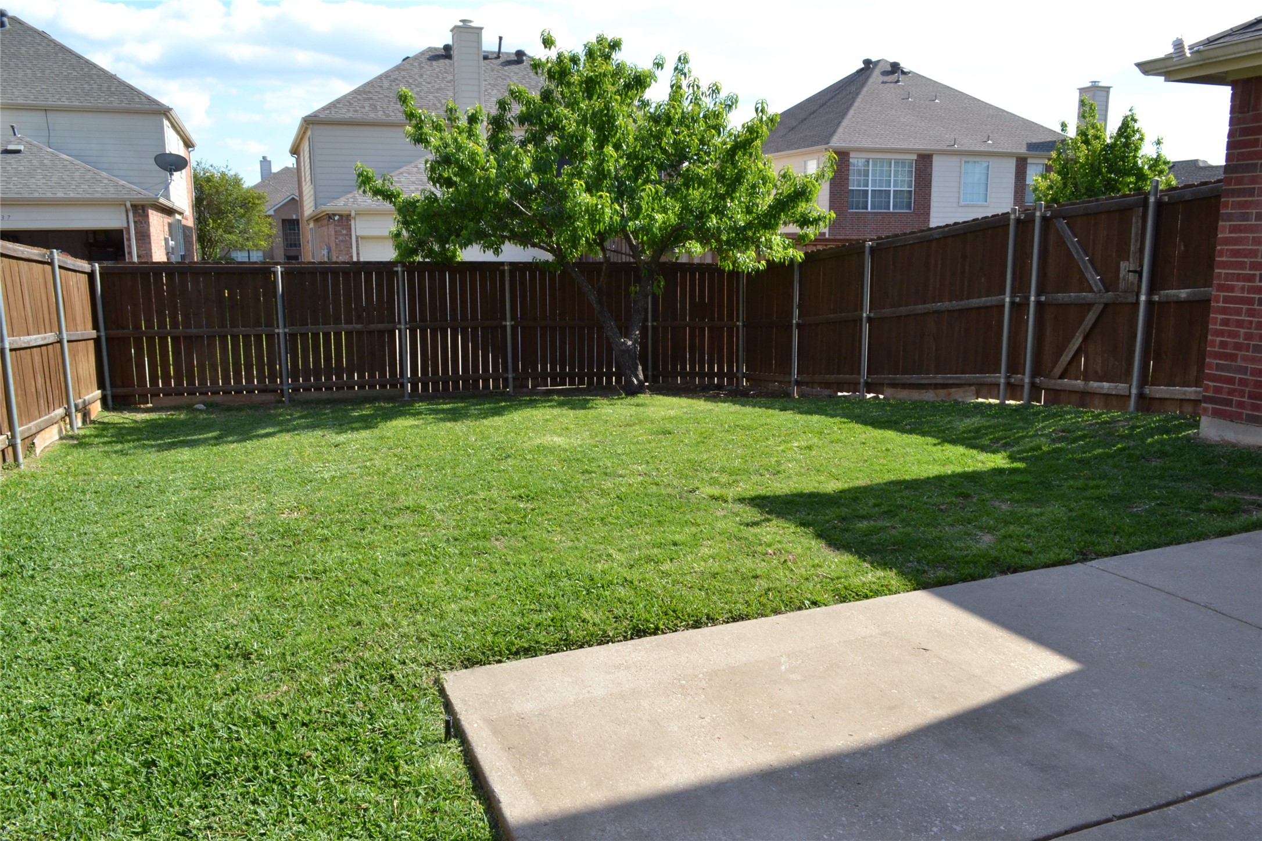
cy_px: 420
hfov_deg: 67.4
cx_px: 631
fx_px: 946
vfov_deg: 47.9
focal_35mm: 27
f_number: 13
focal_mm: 18
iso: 400
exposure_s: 1/160
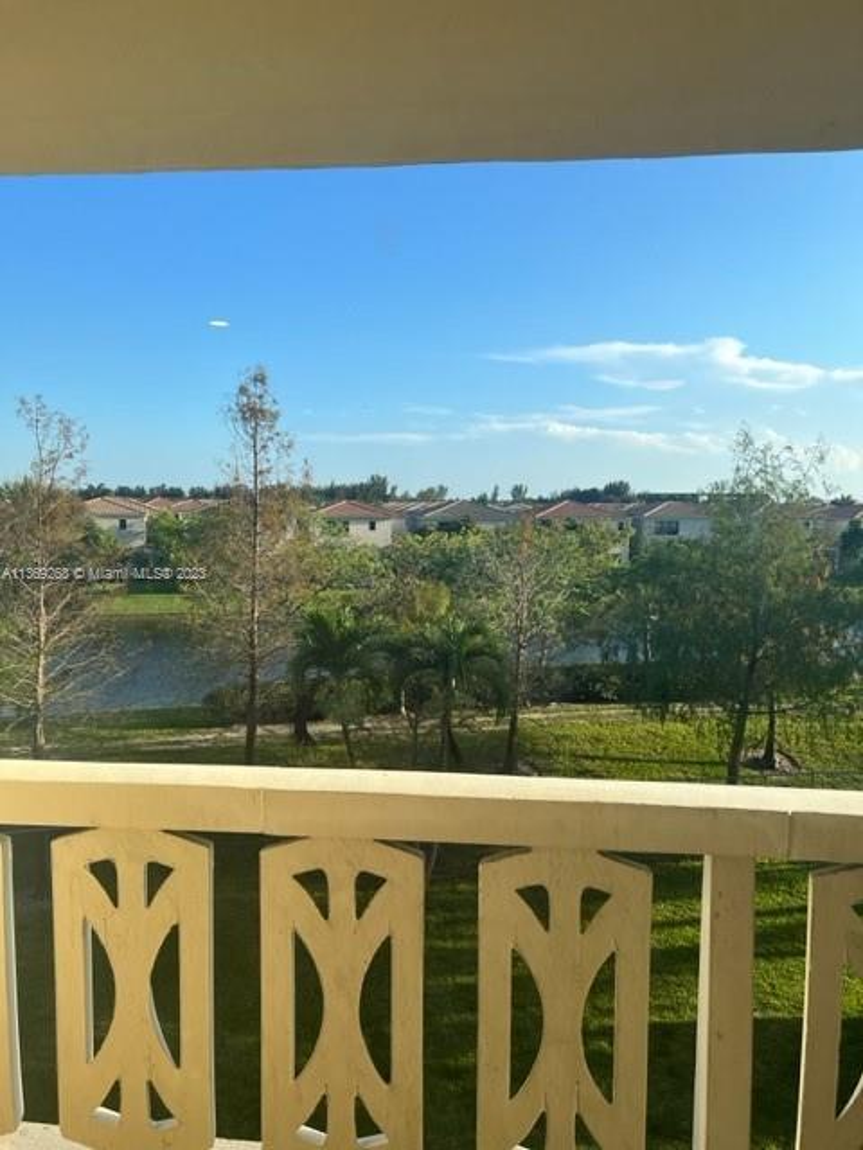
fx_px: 864
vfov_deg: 67.3
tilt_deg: -5.2
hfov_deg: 53.1
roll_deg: -0.6
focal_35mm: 26
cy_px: 575
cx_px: 432
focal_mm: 5.7
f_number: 1.5
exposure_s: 1/1311
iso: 50
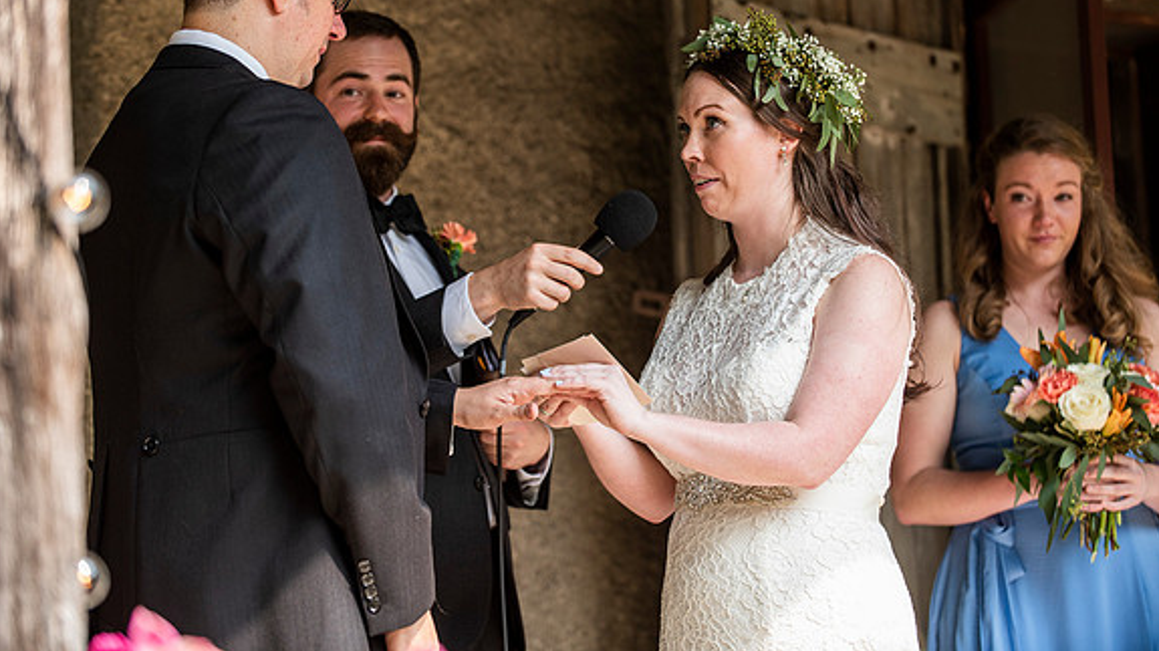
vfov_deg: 10.9
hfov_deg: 19.3
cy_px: 269
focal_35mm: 111
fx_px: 3410
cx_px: 576
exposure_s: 1/800
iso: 400
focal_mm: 105
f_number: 3.5
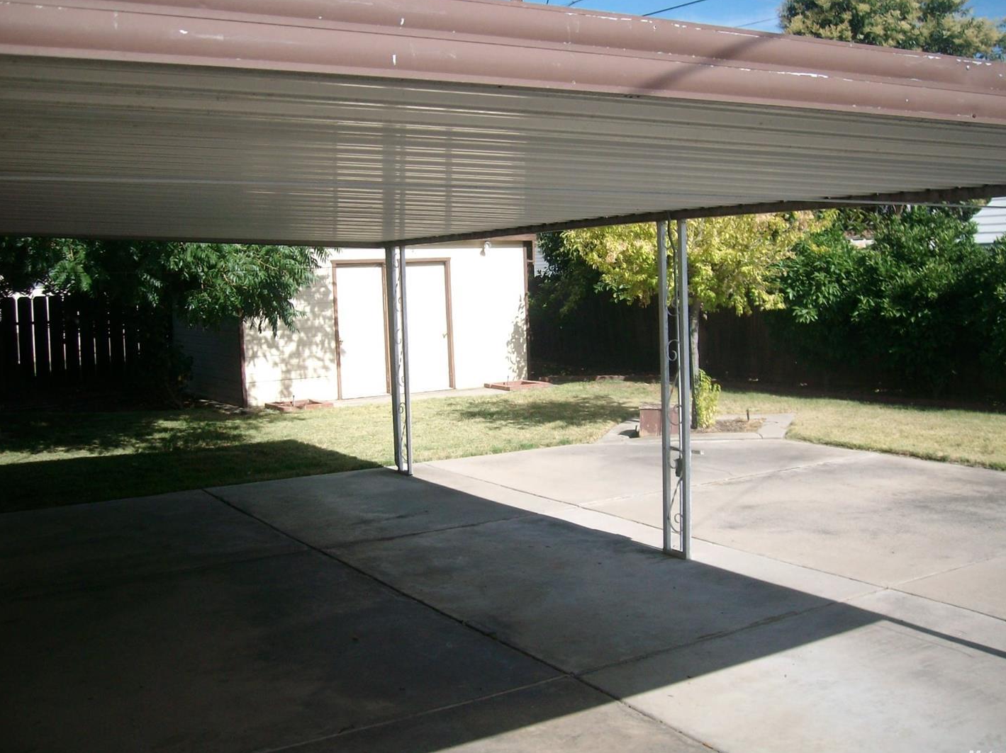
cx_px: 506
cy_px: 366
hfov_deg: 50.2
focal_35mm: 37
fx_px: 1075
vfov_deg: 38.6
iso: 80
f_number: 7.2
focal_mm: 5.8
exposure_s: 1/193
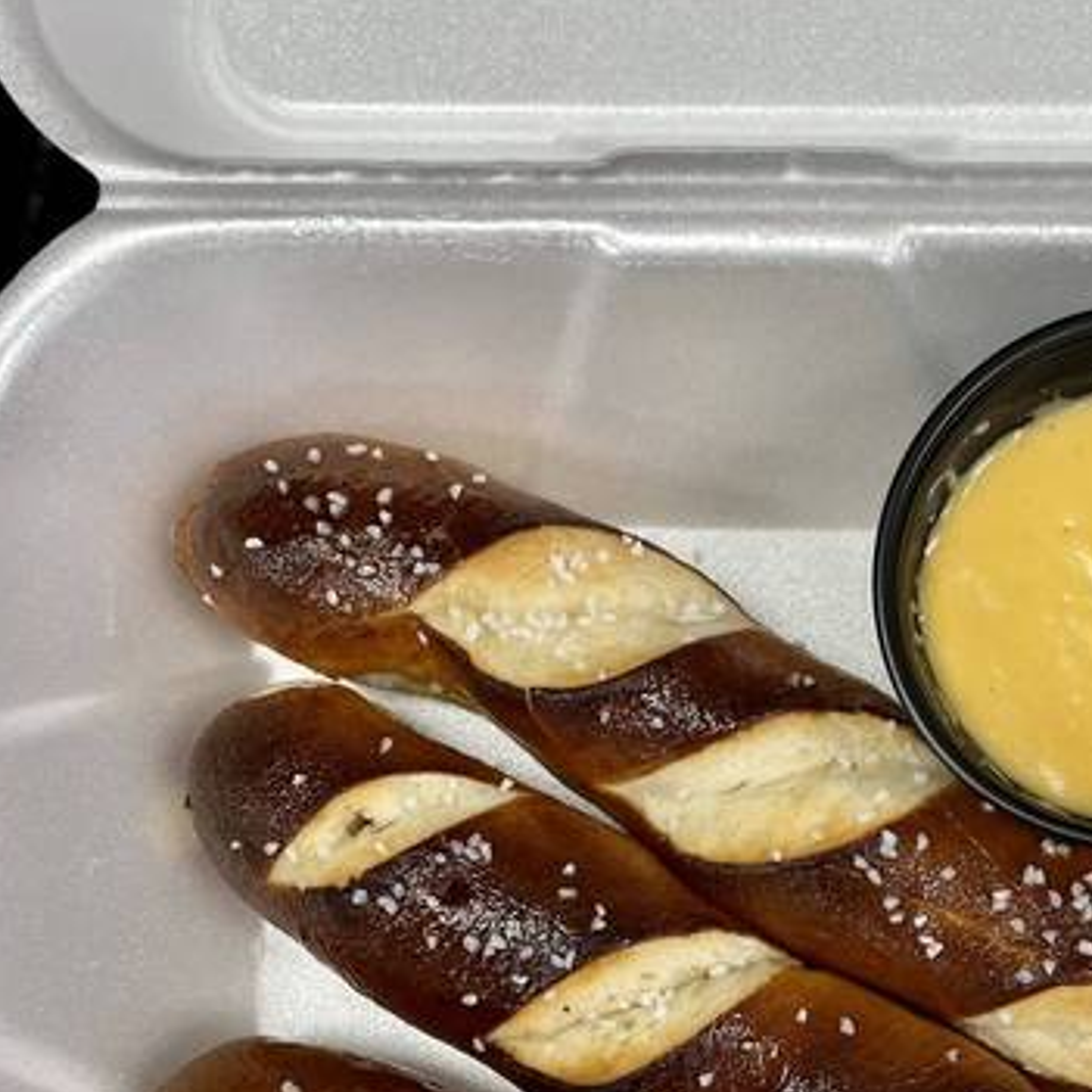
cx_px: 775
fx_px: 1713
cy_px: 857
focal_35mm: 48
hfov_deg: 34.8
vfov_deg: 34.4
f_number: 1.6
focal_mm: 4.2
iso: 64
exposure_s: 1/120
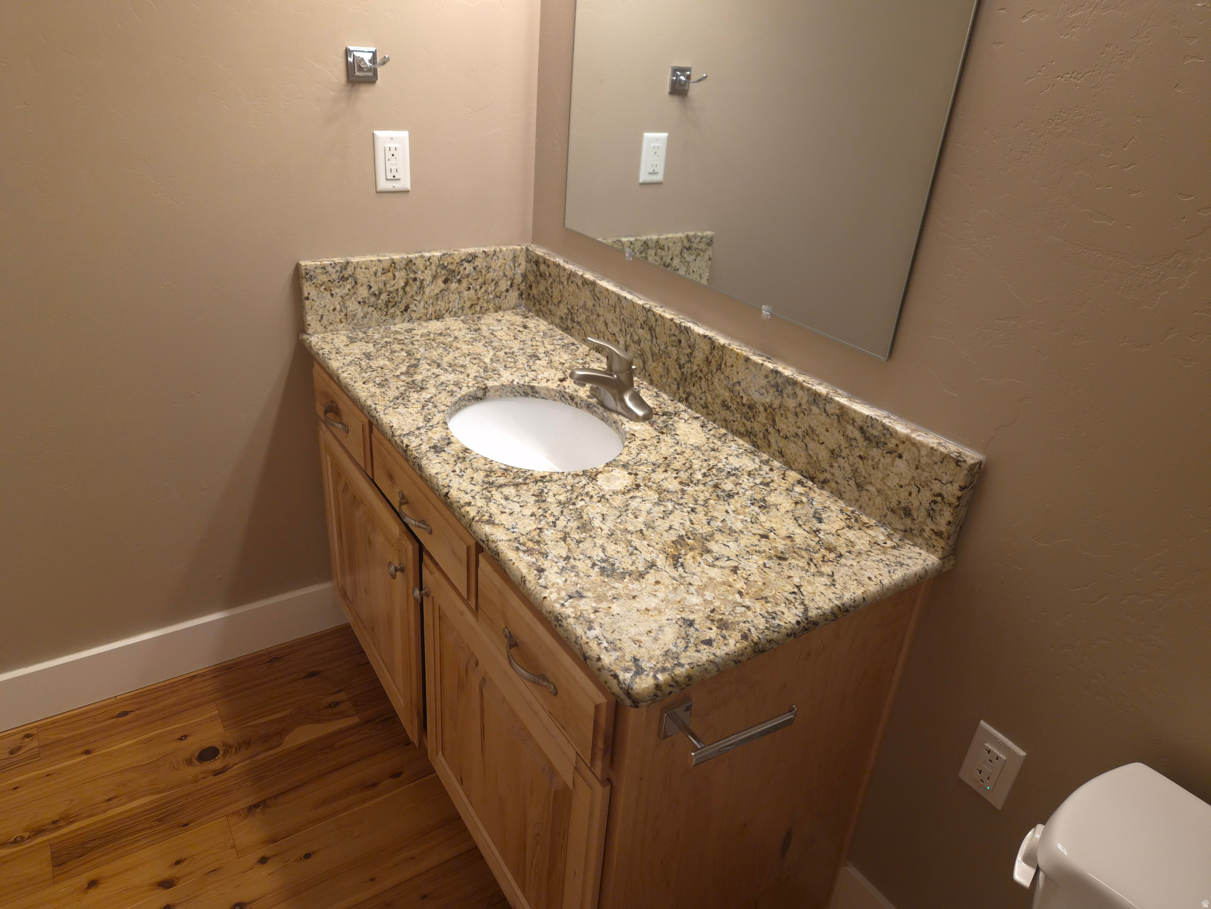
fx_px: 805
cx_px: 606
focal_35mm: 23
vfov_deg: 58.9
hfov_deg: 73.9
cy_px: 454
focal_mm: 5.4
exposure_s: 1/60
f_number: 1.8
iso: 125
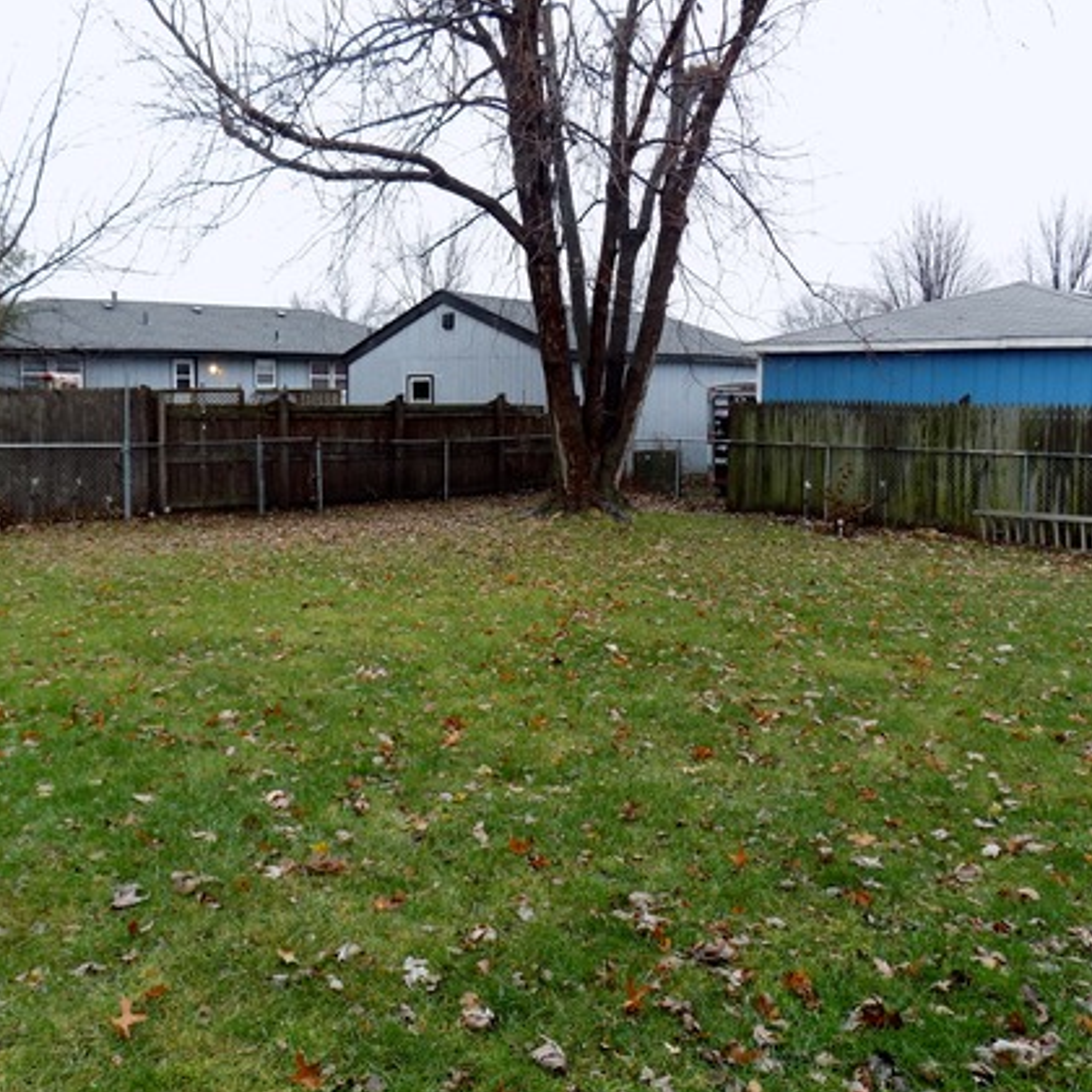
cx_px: 468
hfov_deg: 52.4
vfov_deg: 52.5
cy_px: 533
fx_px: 1106
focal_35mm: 31
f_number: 3.1
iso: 80
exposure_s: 1/60
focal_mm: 4
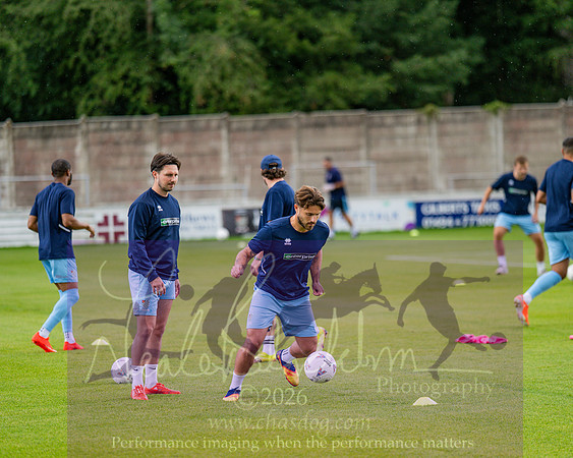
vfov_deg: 10.1
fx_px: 2579
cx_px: 296
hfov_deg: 12.7
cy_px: 229
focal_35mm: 152
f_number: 1.8
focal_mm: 135
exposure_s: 1/1600
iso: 400
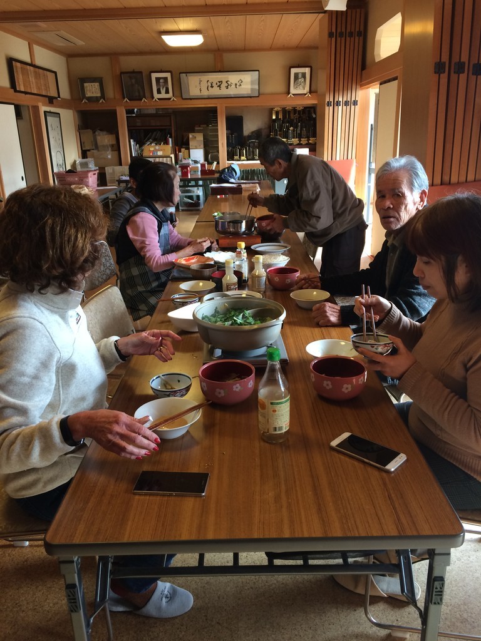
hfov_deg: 48.2
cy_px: 320
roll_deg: +3.8
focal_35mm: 29
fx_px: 537
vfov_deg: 61.7
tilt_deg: -21.9
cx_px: 240
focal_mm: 4.15
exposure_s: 1/30
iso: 32
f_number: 2.2
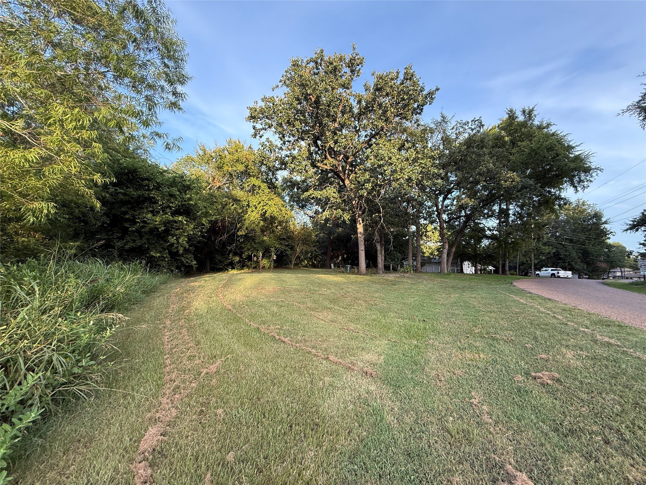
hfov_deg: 102.1
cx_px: 323
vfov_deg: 85.7
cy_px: 242
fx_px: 261
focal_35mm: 14
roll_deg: -3.5
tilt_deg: +4.4
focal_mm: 2.22
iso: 64
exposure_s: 1/159
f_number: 2.2
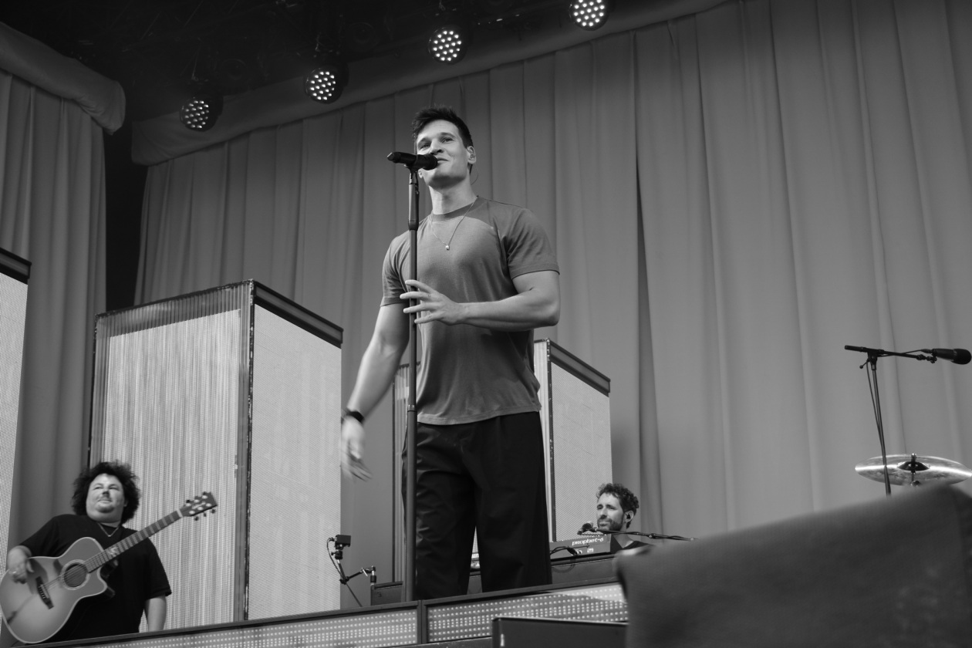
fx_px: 1741
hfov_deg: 31.2
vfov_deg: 21.1
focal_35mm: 64
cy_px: 324
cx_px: 486
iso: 250
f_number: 5.6
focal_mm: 43
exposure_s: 1/80
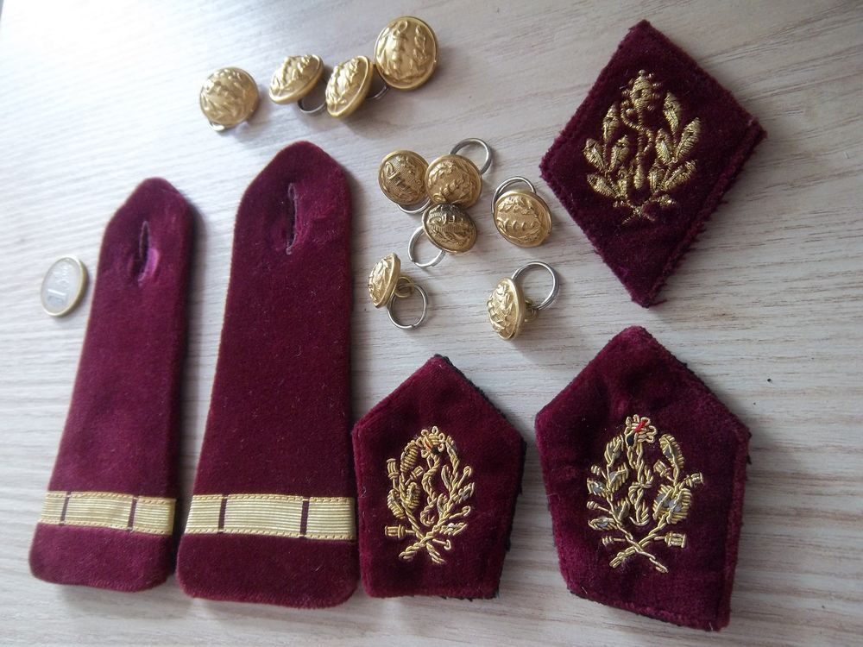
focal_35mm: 28
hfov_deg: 63.4
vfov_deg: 49.7
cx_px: 432
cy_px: 324
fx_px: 698
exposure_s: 1/15
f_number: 3.5
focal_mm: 5.05
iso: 160
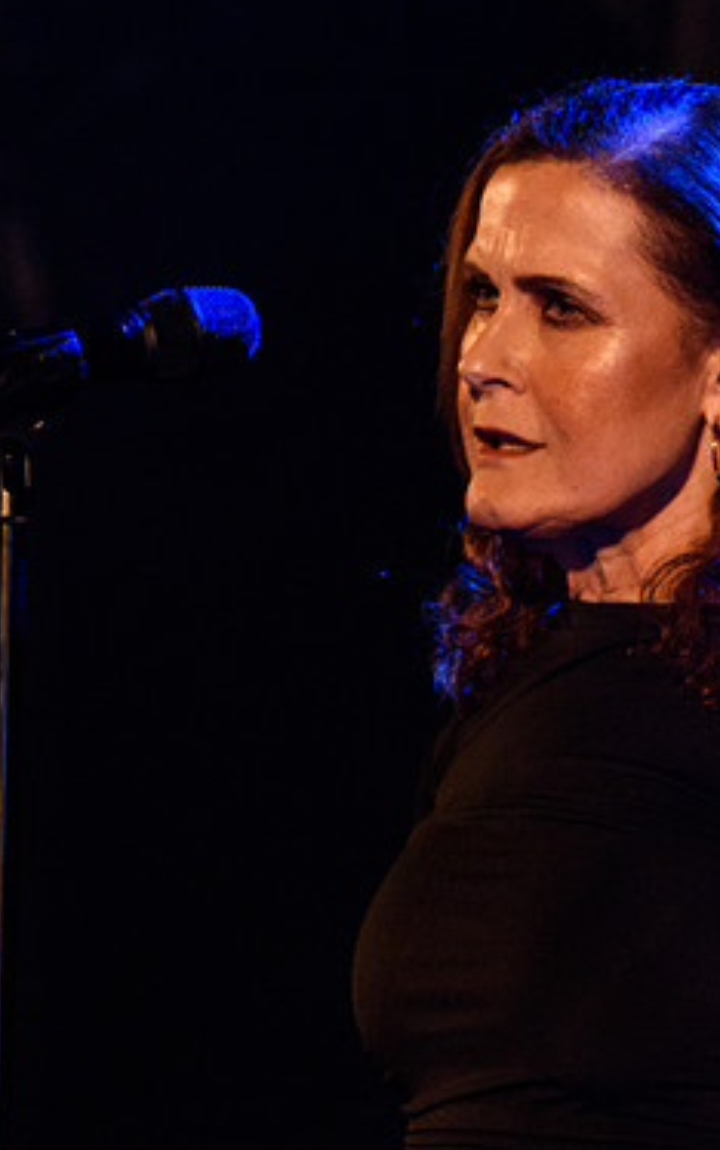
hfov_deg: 1.2
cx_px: 289
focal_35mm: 1082
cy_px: 603
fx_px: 33944
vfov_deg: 1.9
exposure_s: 1/160
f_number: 6
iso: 4000
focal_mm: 500
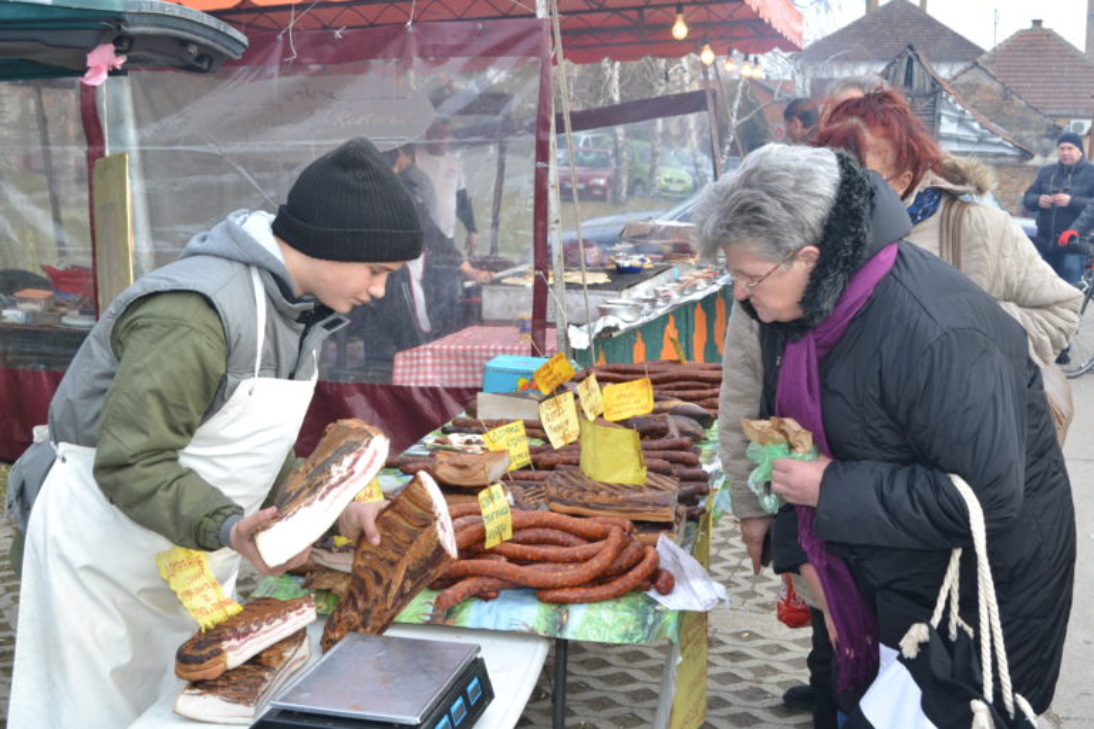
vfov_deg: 28.1
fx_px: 1458
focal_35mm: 48
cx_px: 547
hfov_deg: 41.1
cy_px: 364
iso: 400
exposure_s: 1/125
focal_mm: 32
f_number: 8
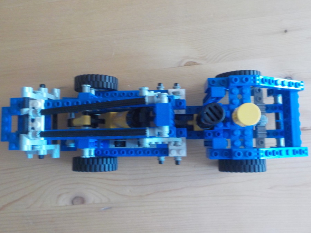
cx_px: 156
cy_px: 116
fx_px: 270
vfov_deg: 46.8
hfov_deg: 60.0
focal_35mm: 30
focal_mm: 4.1
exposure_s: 1/10
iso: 400
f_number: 3.3
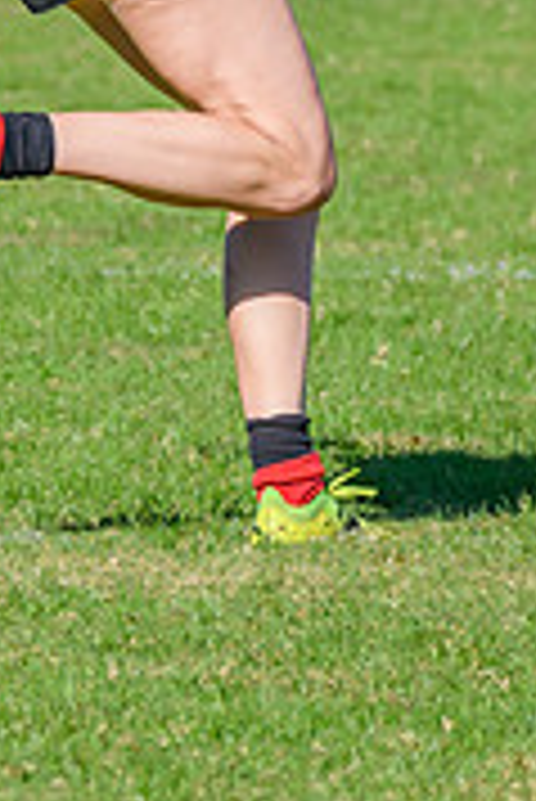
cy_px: -175
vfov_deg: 1.7
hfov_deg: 1.1
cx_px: 266
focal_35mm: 1242
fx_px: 27682
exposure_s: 1/1600
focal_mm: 240
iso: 640
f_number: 9
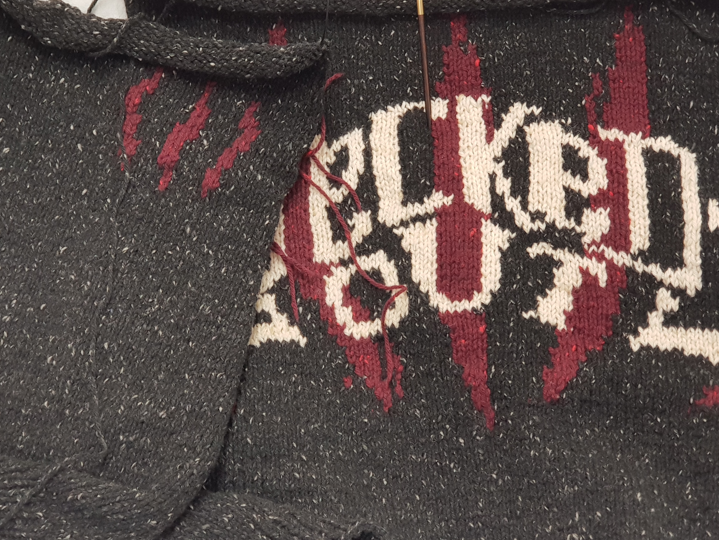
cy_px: 259
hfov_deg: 31.7
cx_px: 369
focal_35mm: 61
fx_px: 1267
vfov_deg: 24.0
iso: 125
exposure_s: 1/33
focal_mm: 6
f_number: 2.4
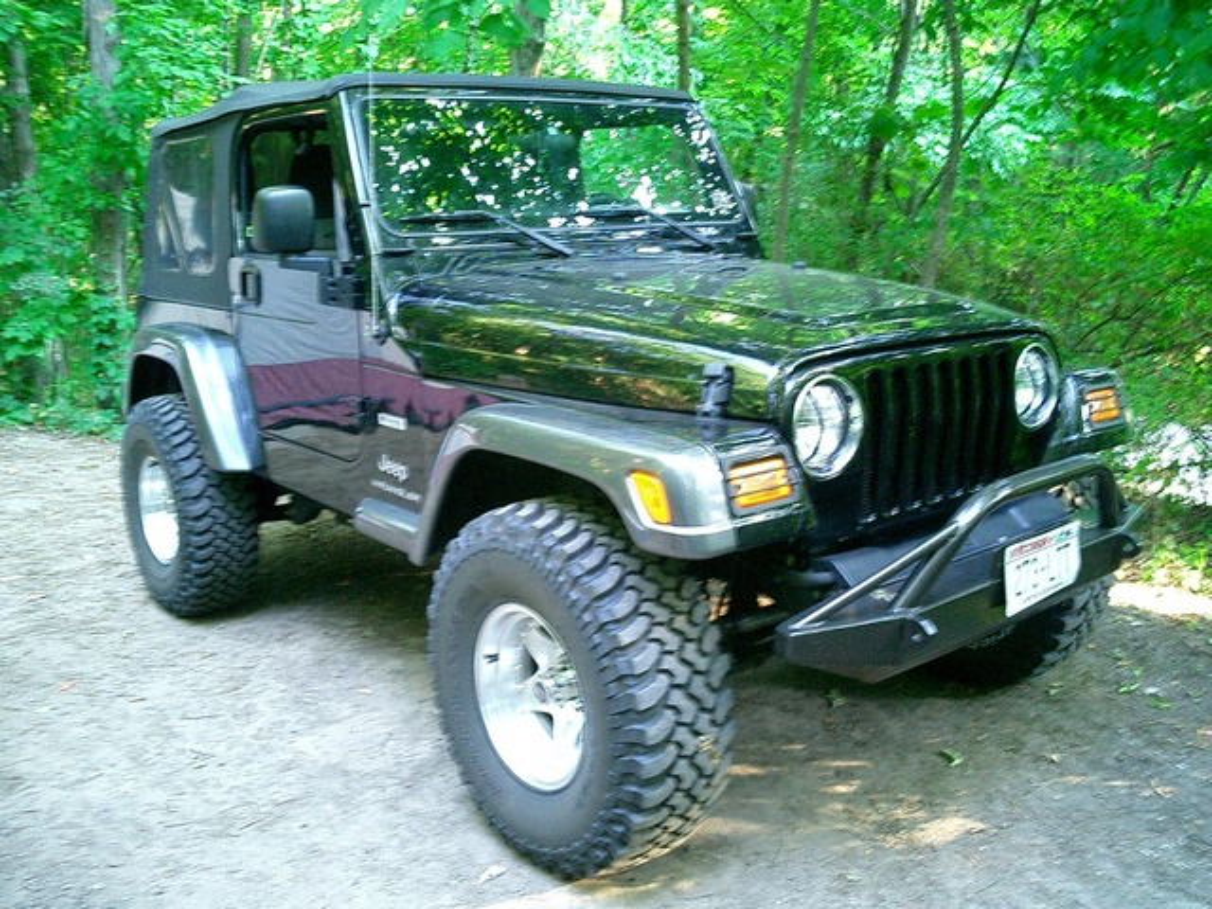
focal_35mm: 35
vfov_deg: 40.7
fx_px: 1225
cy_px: 454
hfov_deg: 52.6
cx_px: 606
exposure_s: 1/10
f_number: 4.2
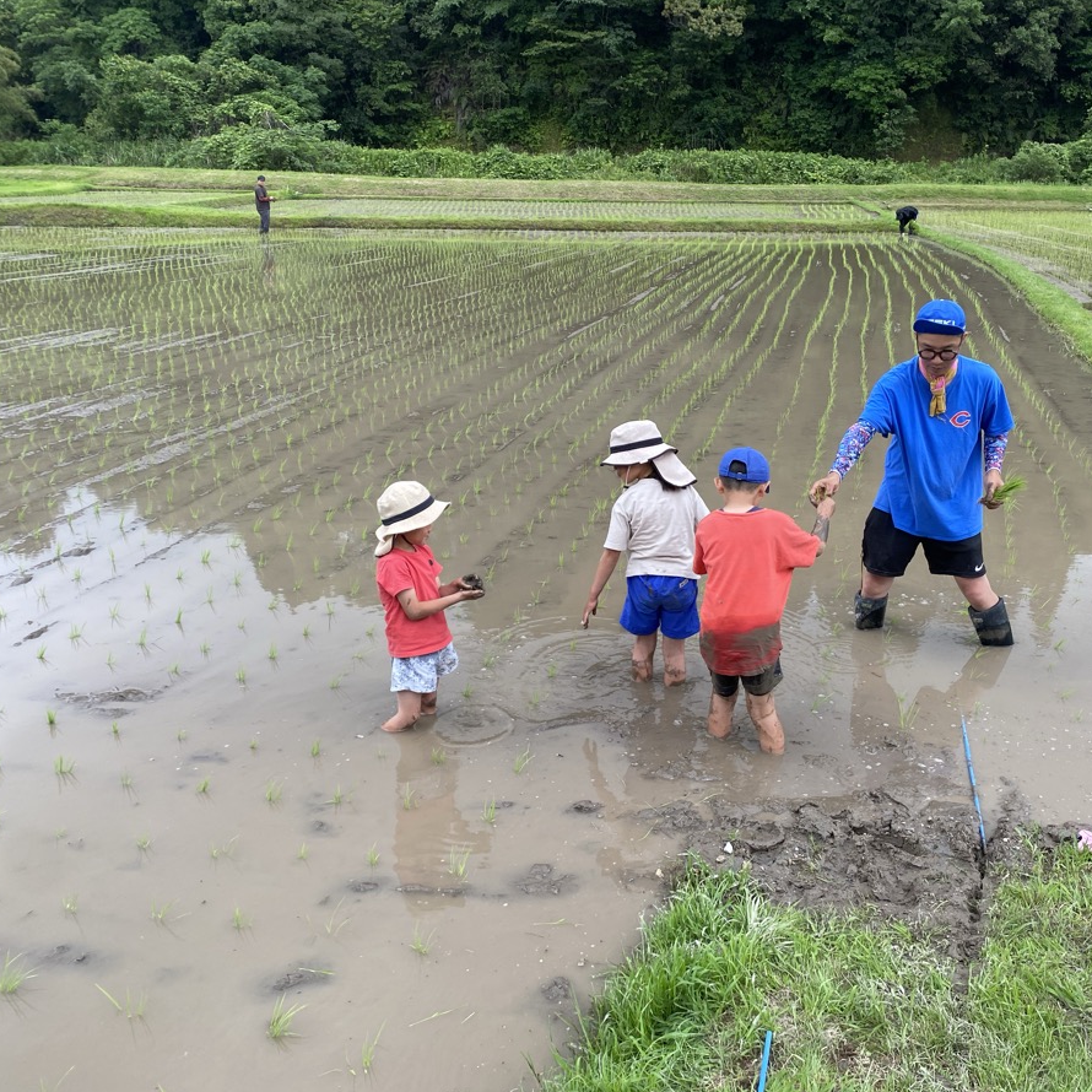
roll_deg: -0.5
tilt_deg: -20.0
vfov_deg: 52.5
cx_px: 647
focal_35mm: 31
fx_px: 1106
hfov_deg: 52.2
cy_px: 547
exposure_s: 1/376
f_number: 1.8
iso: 32
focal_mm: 4.25
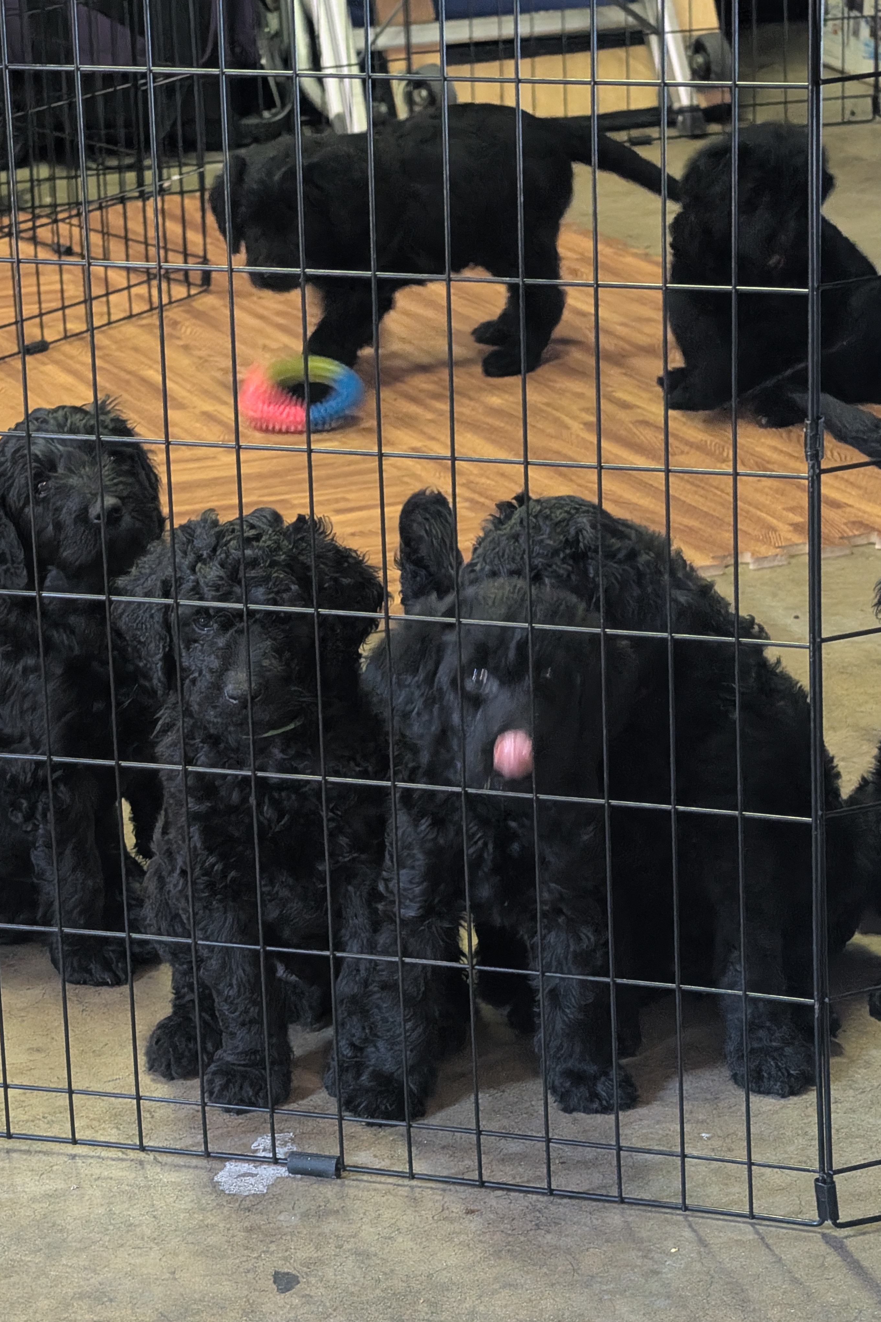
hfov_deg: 11.9
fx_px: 4221
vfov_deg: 17.8
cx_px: 394
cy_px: 661
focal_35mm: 115
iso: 1389
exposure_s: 1/30
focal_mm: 17.91
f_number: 2.8
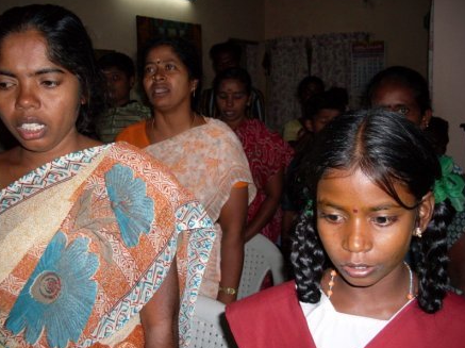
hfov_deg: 47.9
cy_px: 176
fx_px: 523
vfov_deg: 36.8
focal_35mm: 39
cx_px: 231
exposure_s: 1/45
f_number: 2.8
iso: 100
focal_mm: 6.3
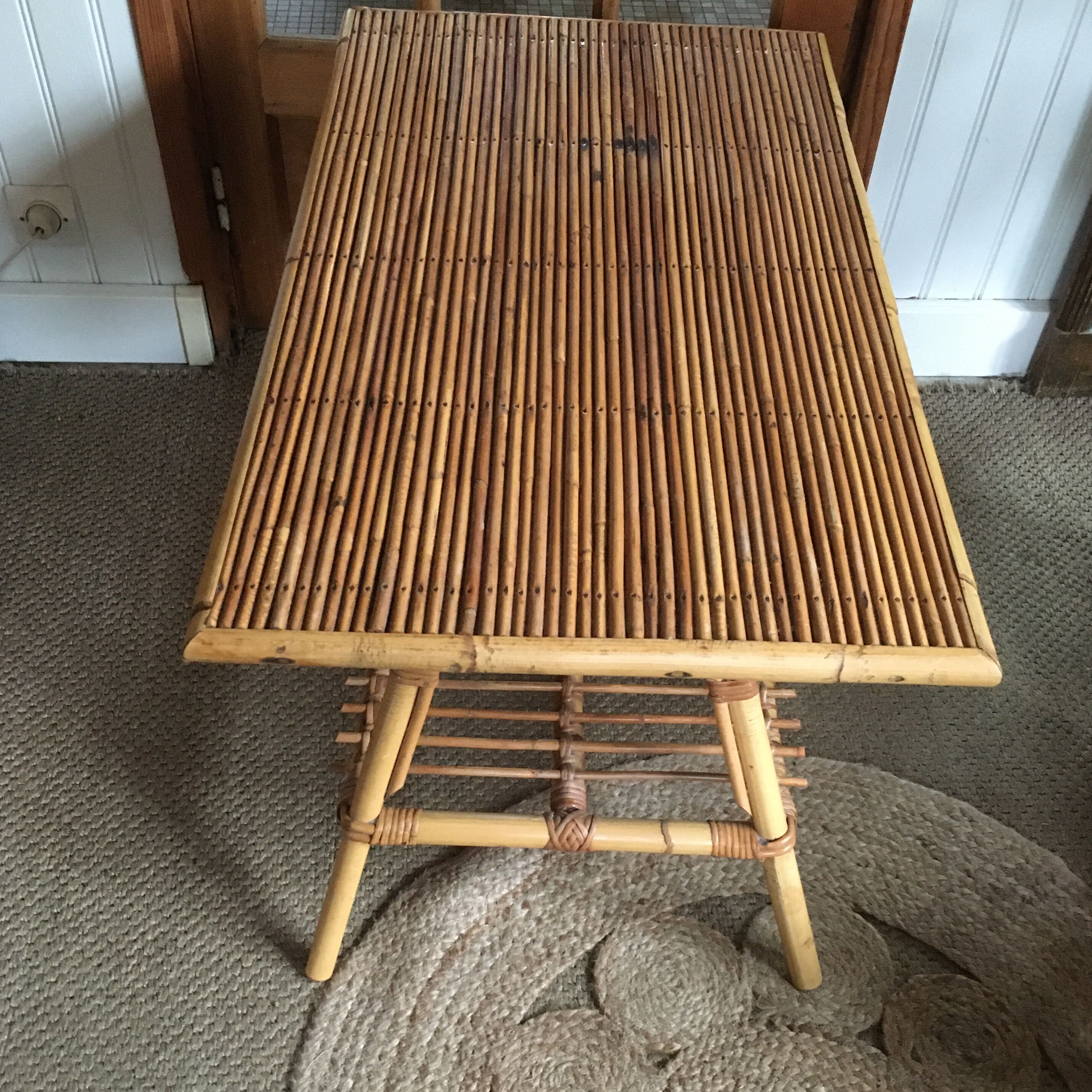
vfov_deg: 45.8
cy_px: 653
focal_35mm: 36
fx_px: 1285
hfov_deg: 46.0
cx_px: 533
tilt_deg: -47.9
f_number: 2.2
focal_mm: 4.15
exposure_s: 1/17
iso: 320
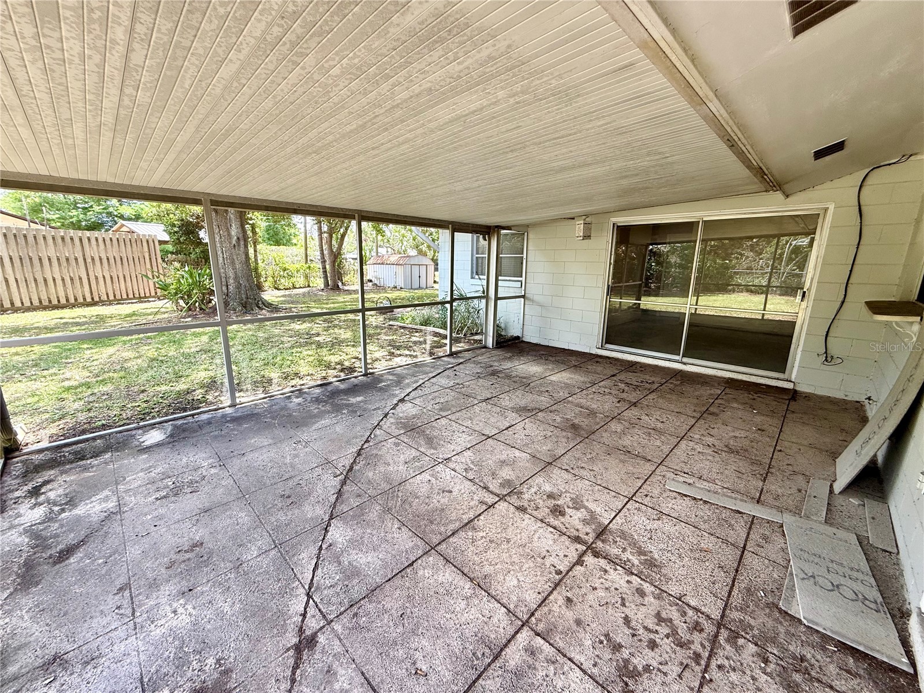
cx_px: 462
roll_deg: -1.3
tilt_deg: -13.3
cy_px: 346
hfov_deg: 102.1
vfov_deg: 85.7
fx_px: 374
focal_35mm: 14
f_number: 2.2
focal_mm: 2.22
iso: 64
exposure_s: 1/99
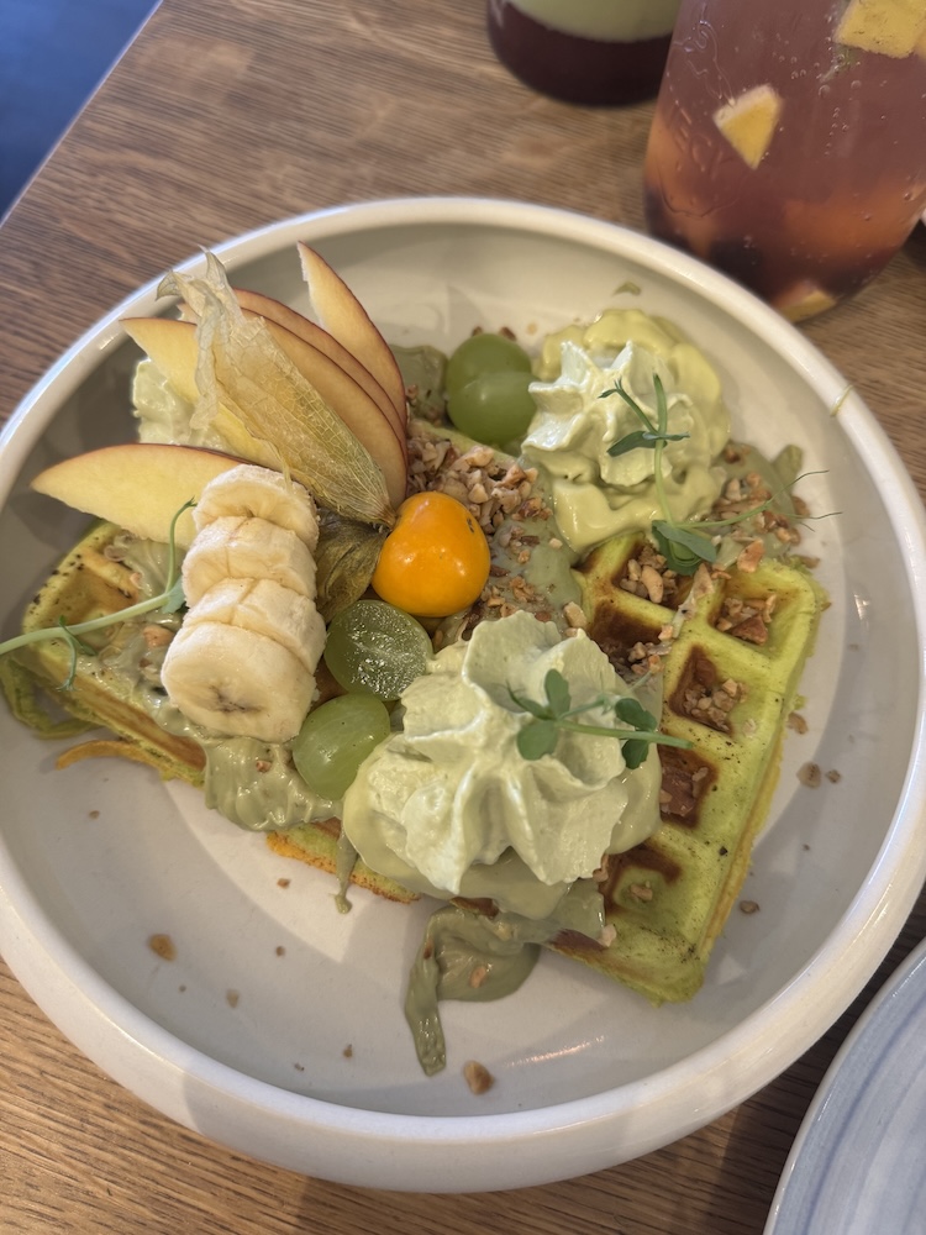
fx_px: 856
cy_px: 618
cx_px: 463
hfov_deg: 56.8
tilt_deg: -68.7
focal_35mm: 24
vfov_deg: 71.6
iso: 250
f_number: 1.78
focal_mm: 6.76
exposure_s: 1/50
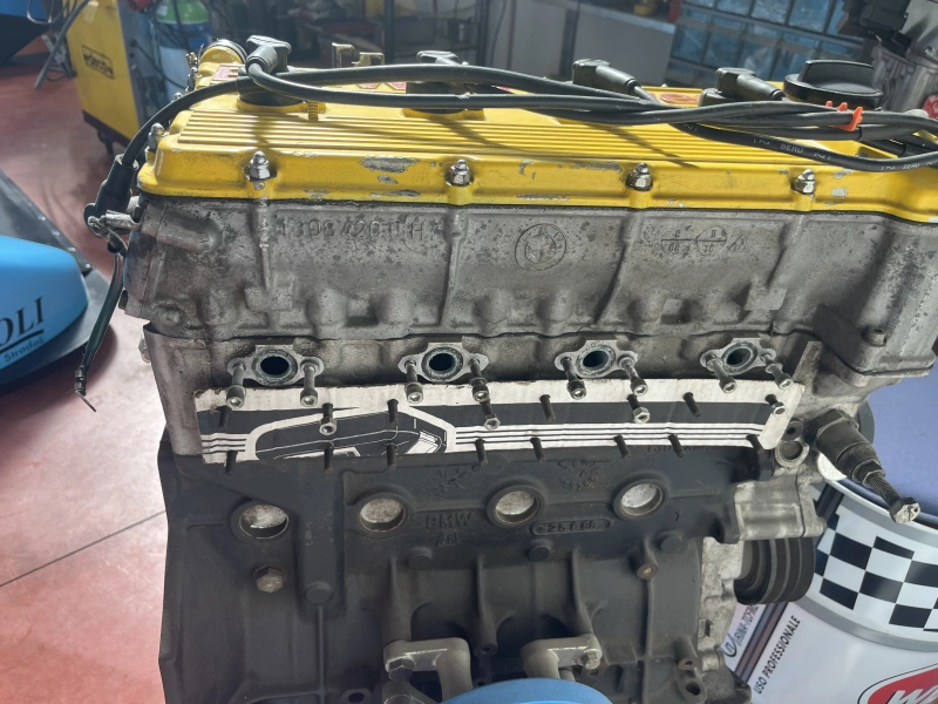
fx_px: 705
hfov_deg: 67.3
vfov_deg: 53.1
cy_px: 352
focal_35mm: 26
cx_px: 469
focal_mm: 5.1
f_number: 1.6
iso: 50
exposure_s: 1/100
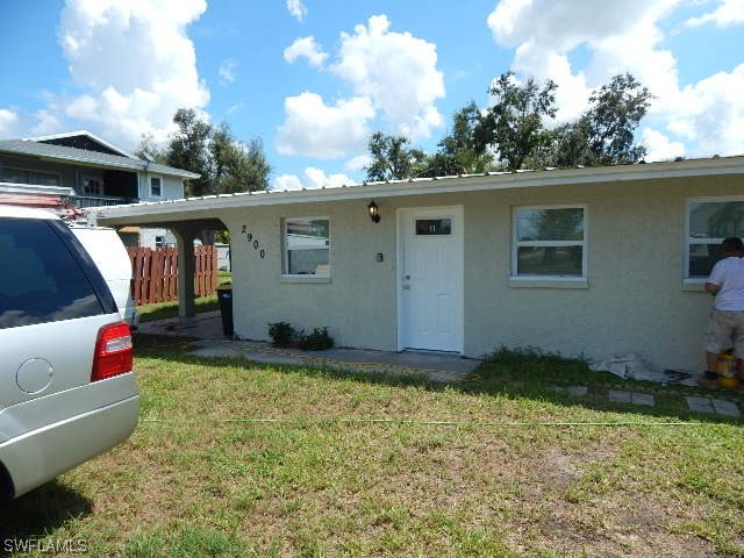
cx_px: 372
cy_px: 279
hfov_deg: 76.4
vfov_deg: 61.1
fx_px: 473
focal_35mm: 22
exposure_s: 1/500
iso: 125
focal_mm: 4
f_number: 6
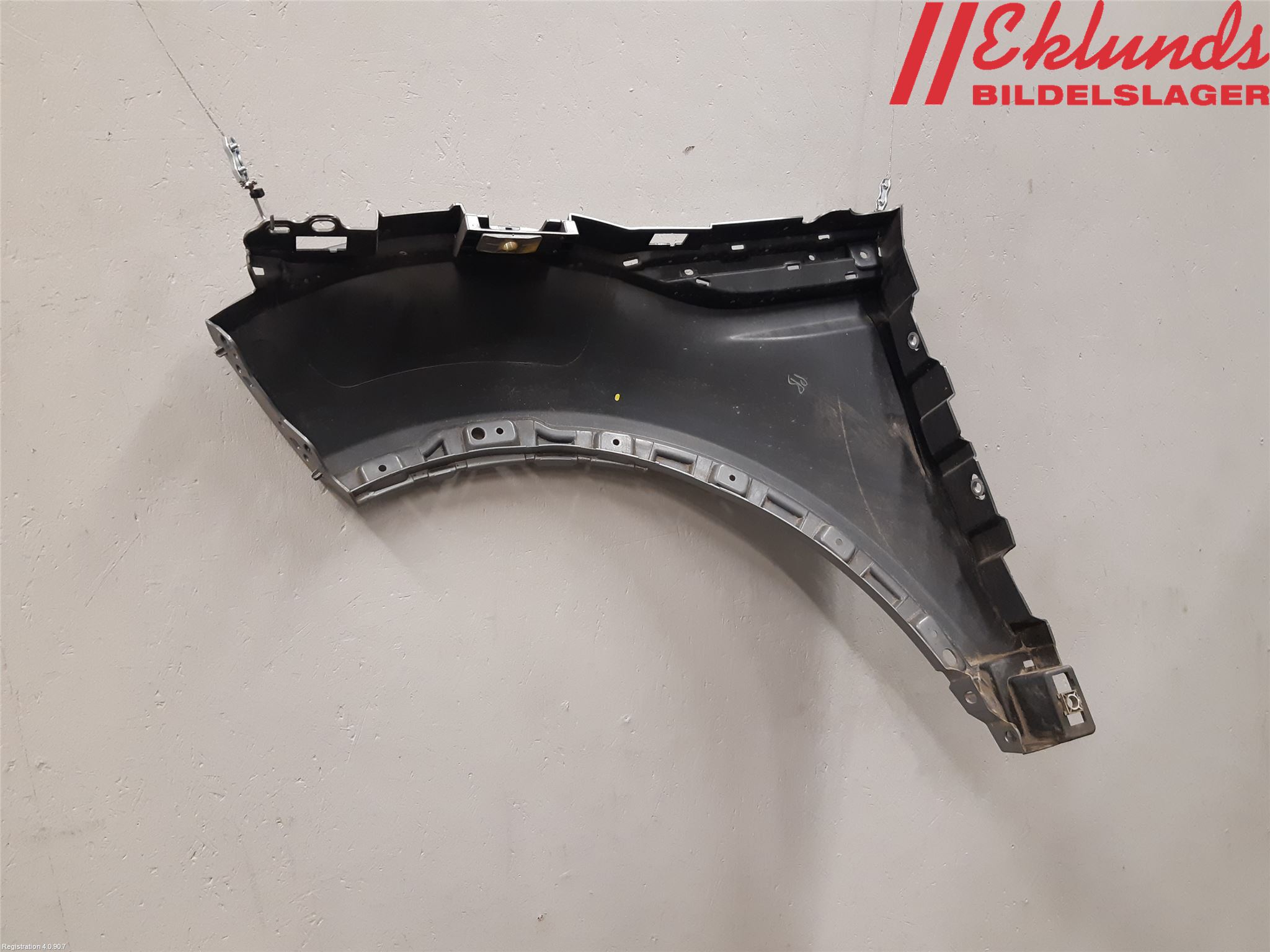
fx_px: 954
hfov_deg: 67.3
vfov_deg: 53.1
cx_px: 635
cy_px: 476
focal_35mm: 26
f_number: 1.7
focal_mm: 3.93
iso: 200
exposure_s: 1/50
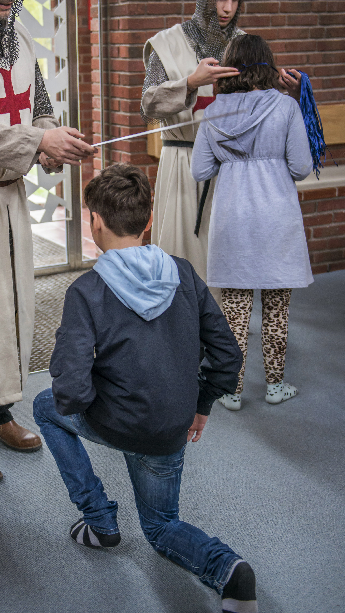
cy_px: 244
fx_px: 862
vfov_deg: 39.0
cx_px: 79
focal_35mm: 53
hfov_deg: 22.4
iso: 1100
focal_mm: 36
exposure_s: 1/200
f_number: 2.8
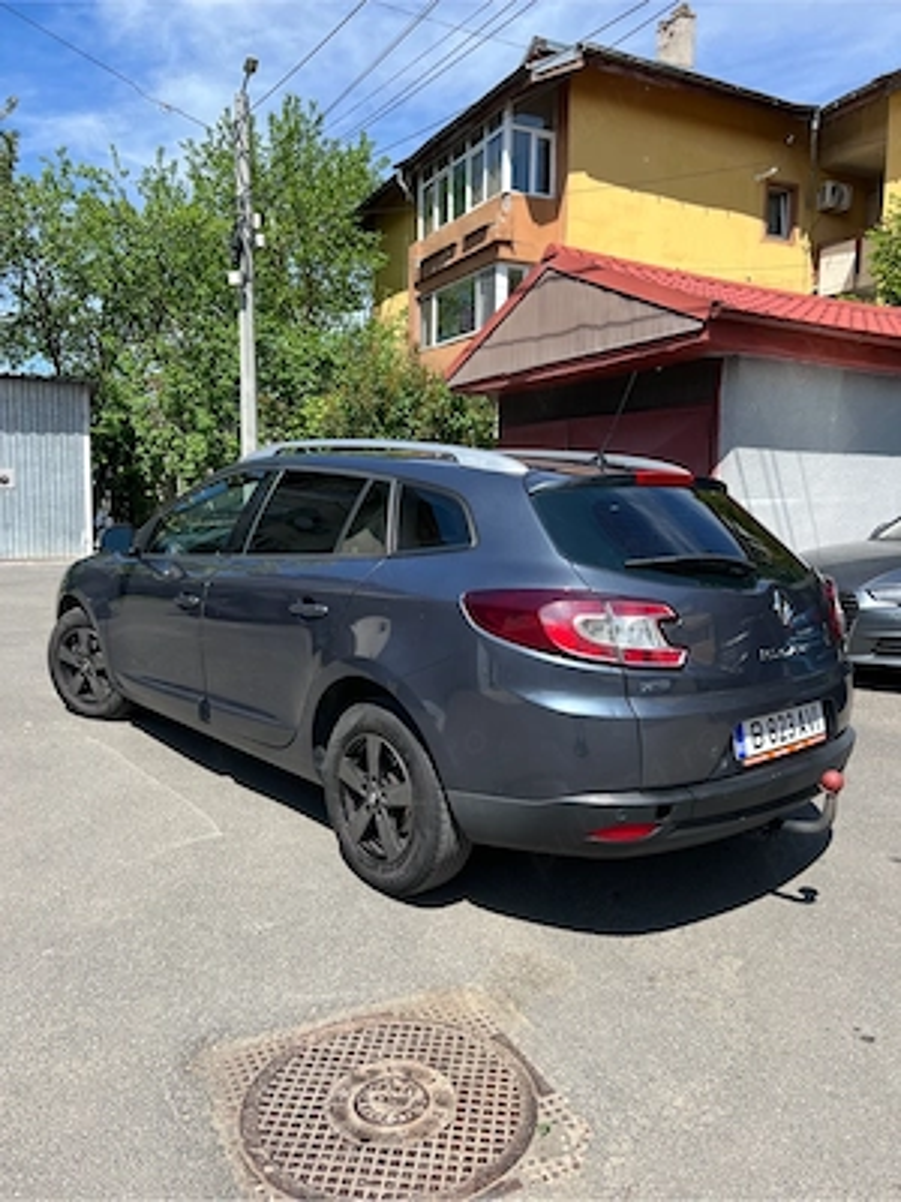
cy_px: 601
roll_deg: -0.4
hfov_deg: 53.1
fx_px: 902
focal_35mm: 26
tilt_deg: -6.1
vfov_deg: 67.3
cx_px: 450
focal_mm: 5.7
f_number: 1.5
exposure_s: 1/2208
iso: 50
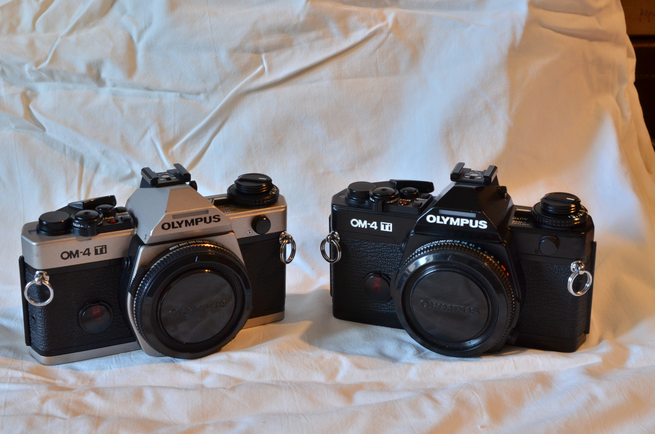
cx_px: 328
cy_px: 217
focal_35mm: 60
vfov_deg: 22.5
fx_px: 1089
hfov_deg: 33.5
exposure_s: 1/20
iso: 800
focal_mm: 40
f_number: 13
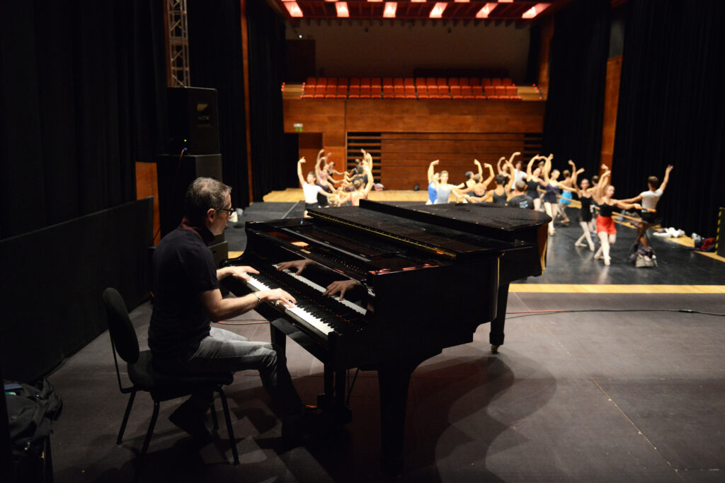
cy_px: 242
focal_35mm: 29
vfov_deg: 45.0
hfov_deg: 63.7
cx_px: 362
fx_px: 584
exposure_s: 1/160
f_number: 3.2
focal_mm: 29
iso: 3200
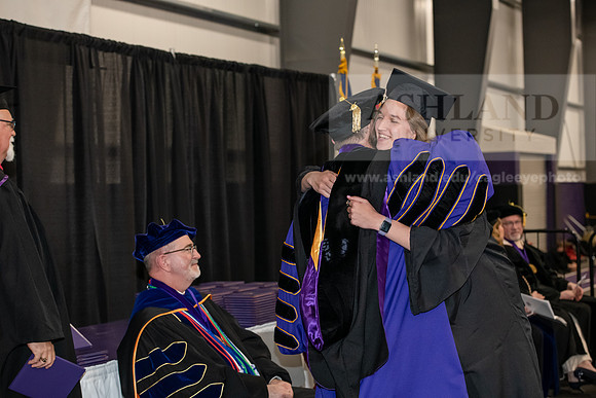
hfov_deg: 28.8
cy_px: 199
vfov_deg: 19.5
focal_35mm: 70
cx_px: 298
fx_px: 1159
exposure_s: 1/200
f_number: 5
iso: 2500
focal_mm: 70
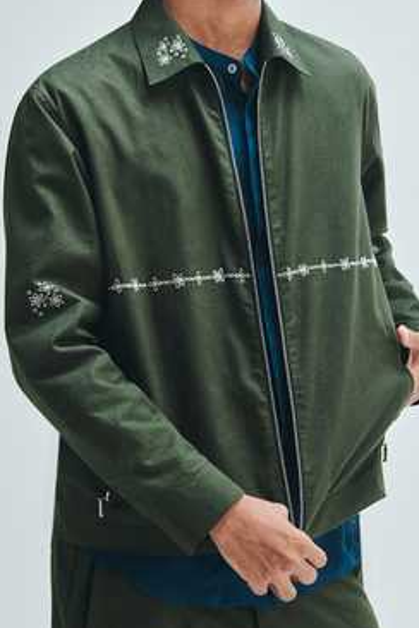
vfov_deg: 22.7
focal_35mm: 89
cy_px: 196
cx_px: 230
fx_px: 1554
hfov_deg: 15.4
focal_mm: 62
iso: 400
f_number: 8
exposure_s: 1/125
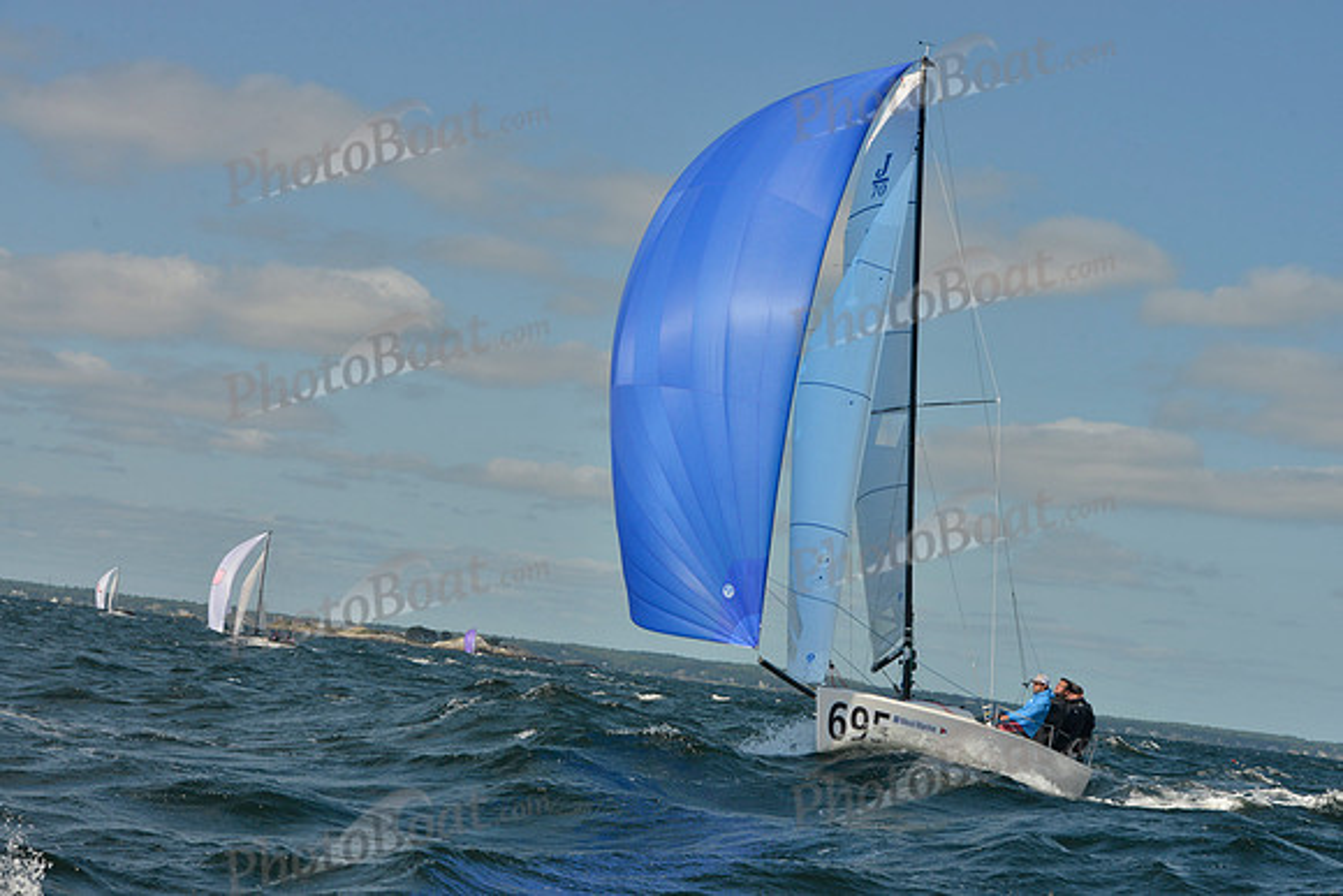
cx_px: 672
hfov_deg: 28.8
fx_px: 2612
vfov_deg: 19.5
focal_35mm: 70
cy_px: 448
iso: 400
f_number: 11
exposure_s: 1/1600
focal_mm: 70
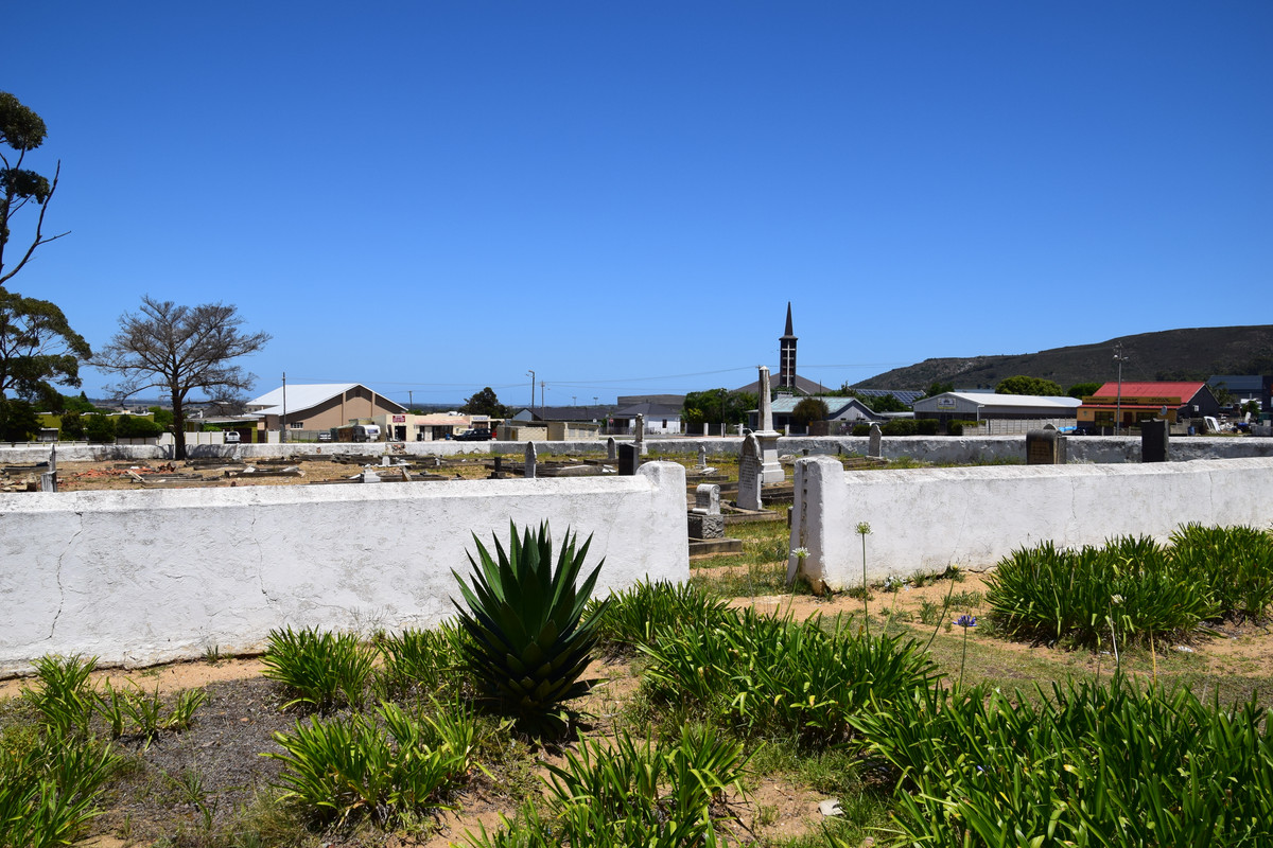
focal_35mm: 27
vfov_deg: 47.9
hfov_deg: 67.4
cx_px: 636
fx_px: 955
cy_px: 424
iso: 200
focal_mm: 18
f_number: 11
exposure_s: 1/640
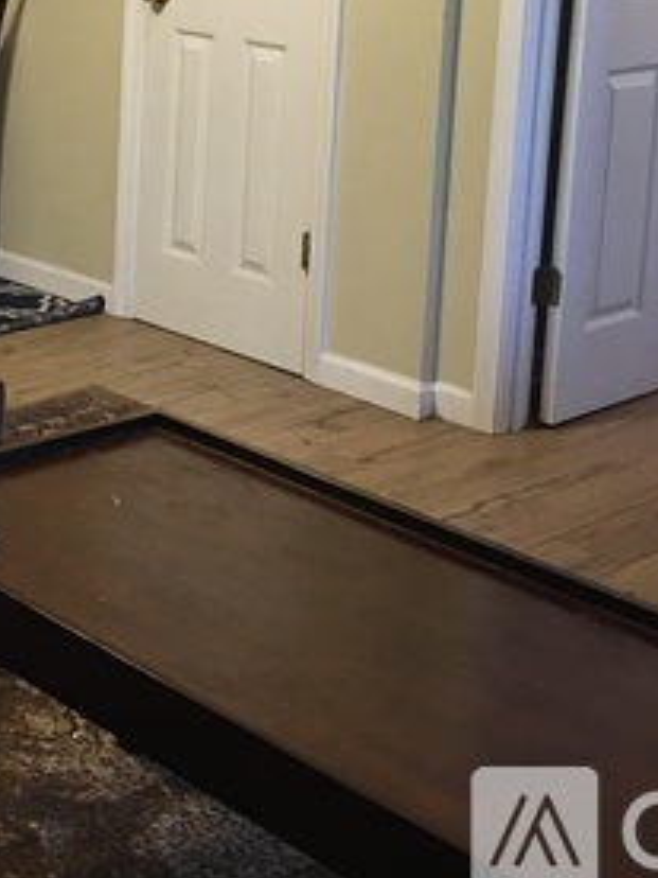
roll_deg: -1.6
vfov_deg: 26.9
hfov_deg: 20.0
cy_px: 99
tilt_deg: -8.9
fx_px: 1774
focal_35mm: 70
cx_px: -75
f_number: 2.2
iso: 100
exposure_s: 1/15
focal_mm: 4.15
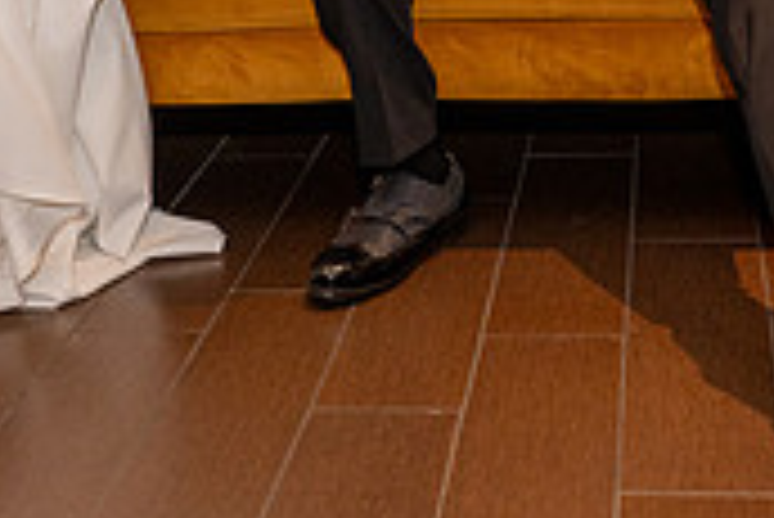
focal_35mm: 81
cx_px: 400
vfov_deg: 16.1
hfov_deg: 25.0
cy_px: -146
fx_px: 1743
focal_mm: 24
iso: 800
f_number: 3.2
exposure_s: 1/200
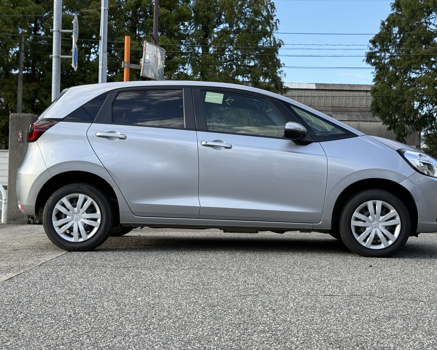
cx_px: 232
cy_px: 165
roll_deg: -1.7
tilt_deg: +1.0
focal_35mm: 53
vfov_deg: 28.6
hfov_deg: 35.3
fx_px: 685
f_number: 1.78
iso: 64
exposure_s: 1/1055
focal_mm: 6.76
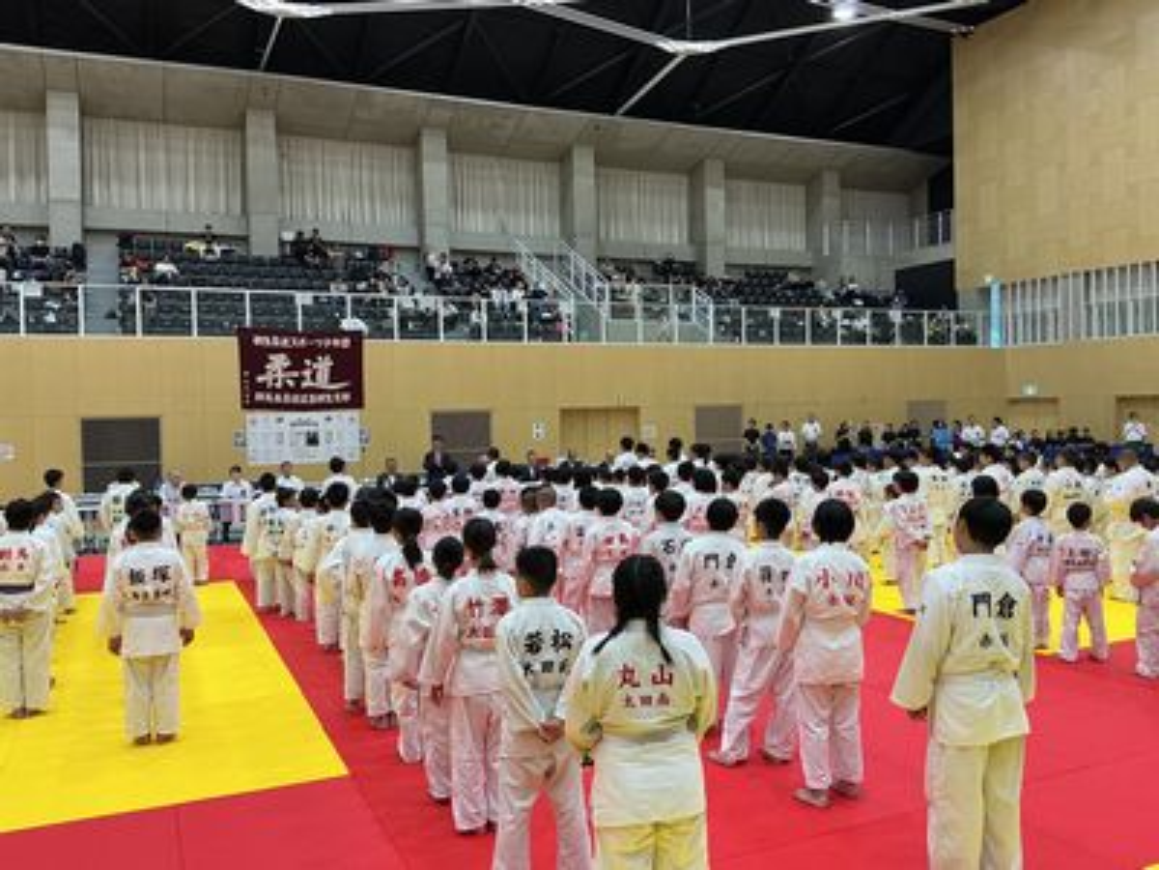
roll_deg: +0.2
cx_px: 580
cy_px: 435
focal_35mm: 29
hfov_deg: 61.7
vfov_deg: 48.2
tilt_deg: -2.0
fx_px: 971
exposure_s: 1/60
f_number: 1.8
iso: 40
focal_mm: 3
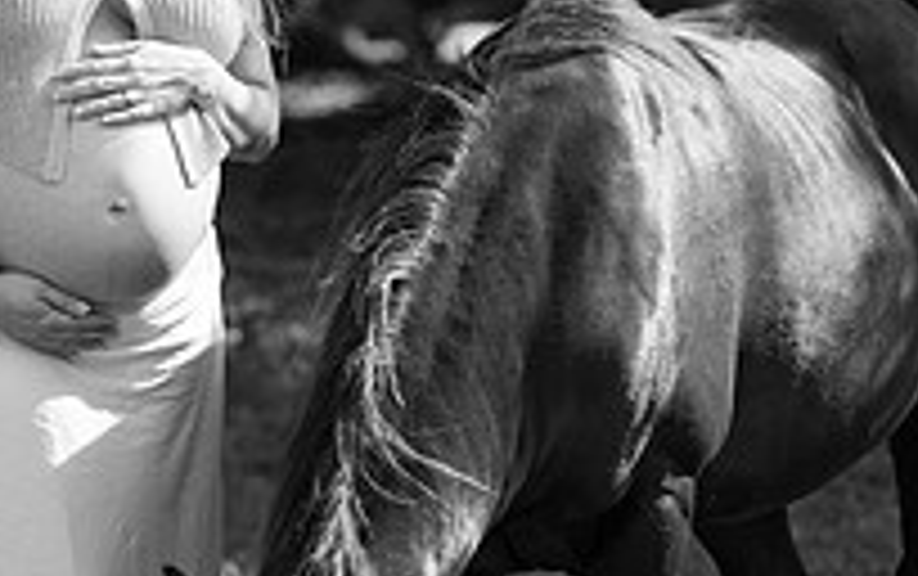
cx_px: 272
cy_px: 374
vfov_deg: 6.2
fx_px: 5335
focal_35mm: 213
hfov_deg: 9.8
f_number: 2.8
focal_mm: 95
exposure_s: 1/500
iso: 100
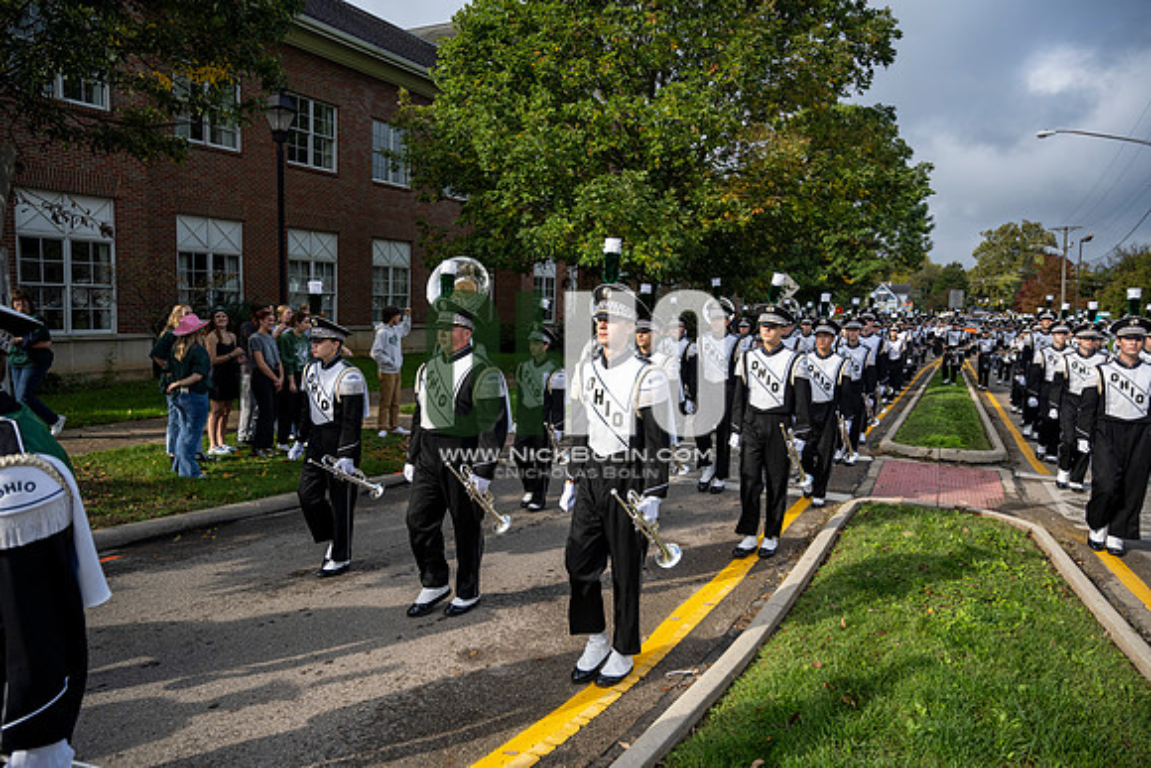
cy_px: 384
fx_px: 815
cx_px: 576
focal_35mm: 26
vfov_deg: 50.4
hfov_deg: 70.4
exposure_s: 1/1600
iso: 125
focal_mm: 25.5
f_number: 4
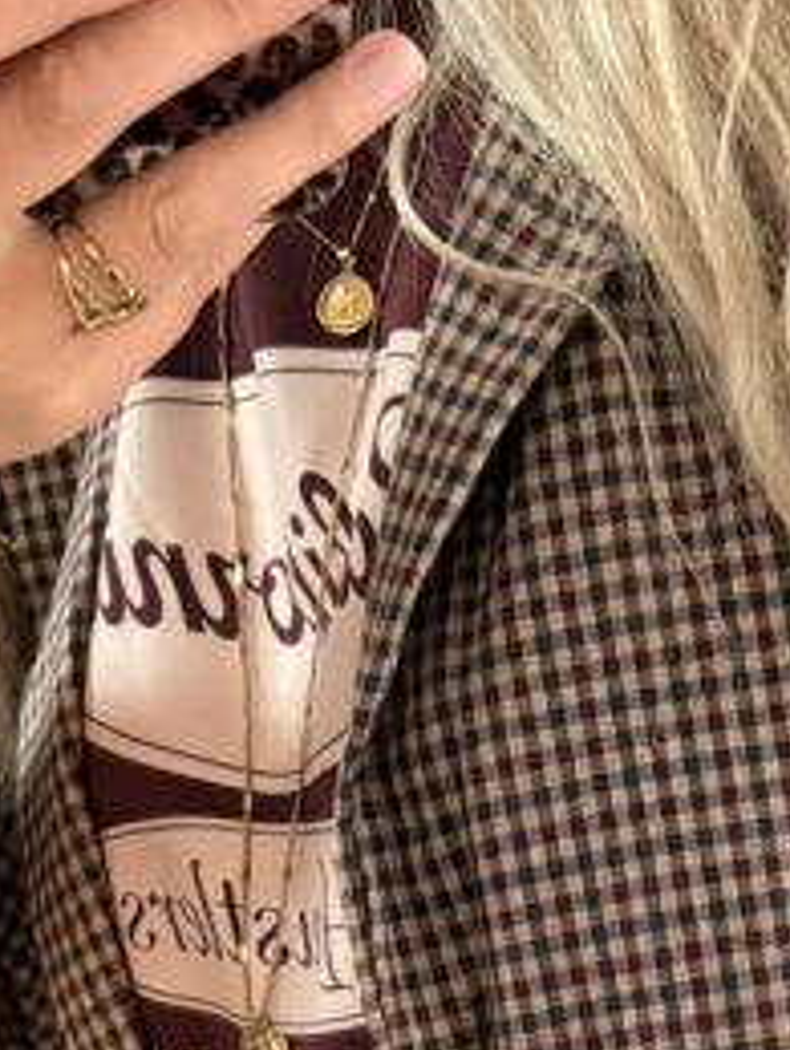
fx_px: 2246
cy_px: 1188
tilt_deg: -47.8
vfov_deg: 24.3
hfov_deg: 19.6
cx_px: 713
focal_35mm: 74
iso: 800
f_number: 1.78
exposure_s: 1/40
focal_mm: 6.76
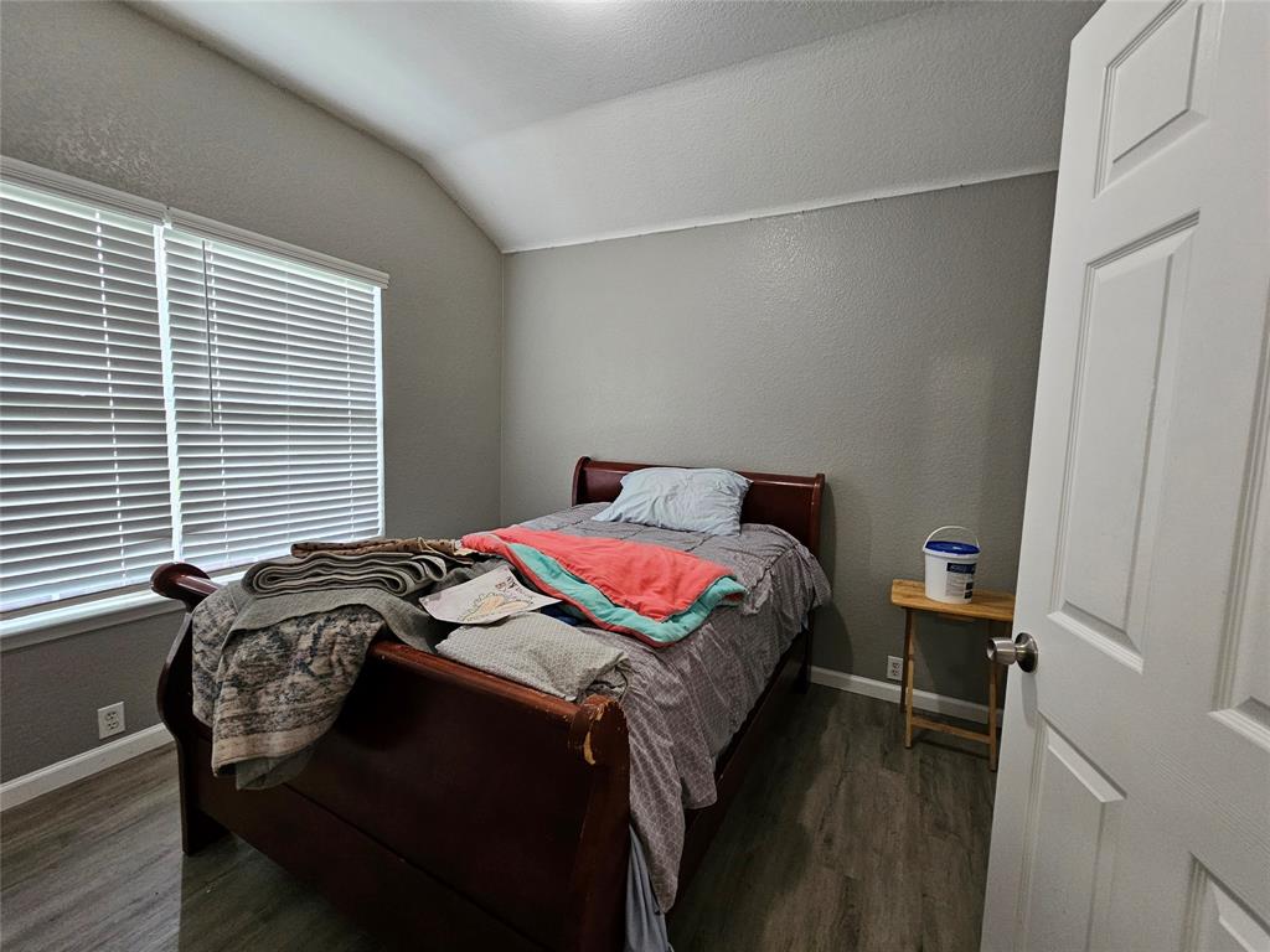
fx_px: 477
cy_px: 476
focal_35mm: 13
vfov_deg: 89.9
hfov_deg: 106.2
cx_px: 635
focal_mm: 2.2
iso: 320
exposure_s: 1/40
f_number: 2.2
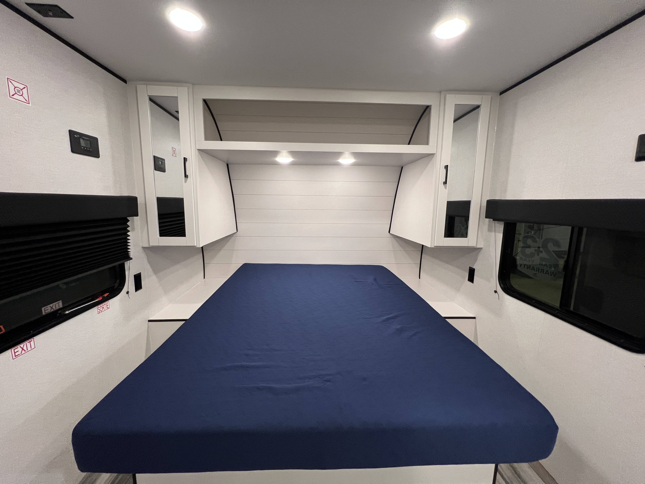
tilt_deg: -9.9
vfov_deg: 89.9
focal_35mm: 13
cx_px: 322
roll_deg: +0.1
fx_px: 242
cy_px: 242
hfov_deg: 106.2
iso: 200
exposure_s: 1/60
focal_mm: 1.57
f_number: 1.8
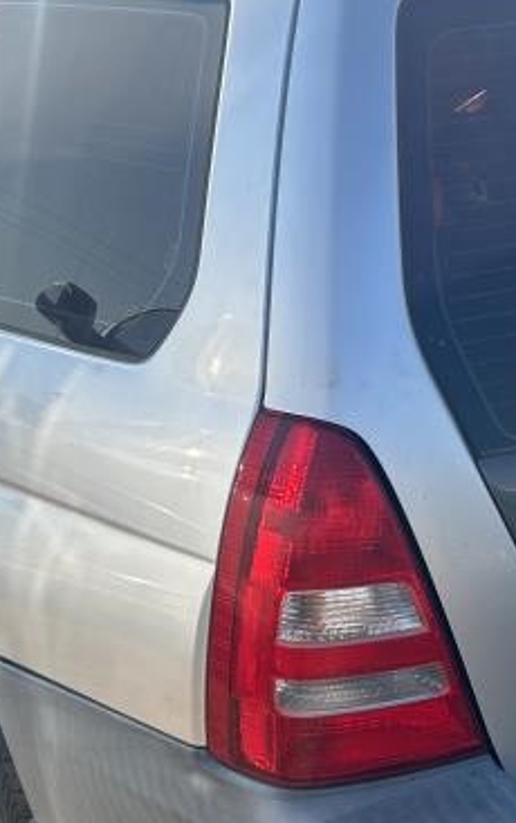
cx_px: 325
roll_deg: -0.1
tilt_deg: -17.7
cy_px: 473
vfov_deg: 33.9
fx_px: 1347
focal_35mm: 60
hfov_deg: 21.6
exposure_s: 1/2083
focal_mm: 5.7
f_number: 1.5
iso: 50
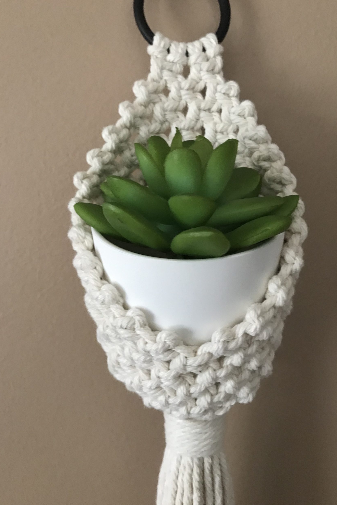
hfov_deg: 43.5
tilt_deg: -9.9
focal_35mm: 30
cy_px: 256
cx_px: 190
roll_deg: -0.2
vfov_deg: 61.9
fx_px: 421
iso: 100
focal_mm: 3.99
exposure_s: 1/11
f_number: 1.8
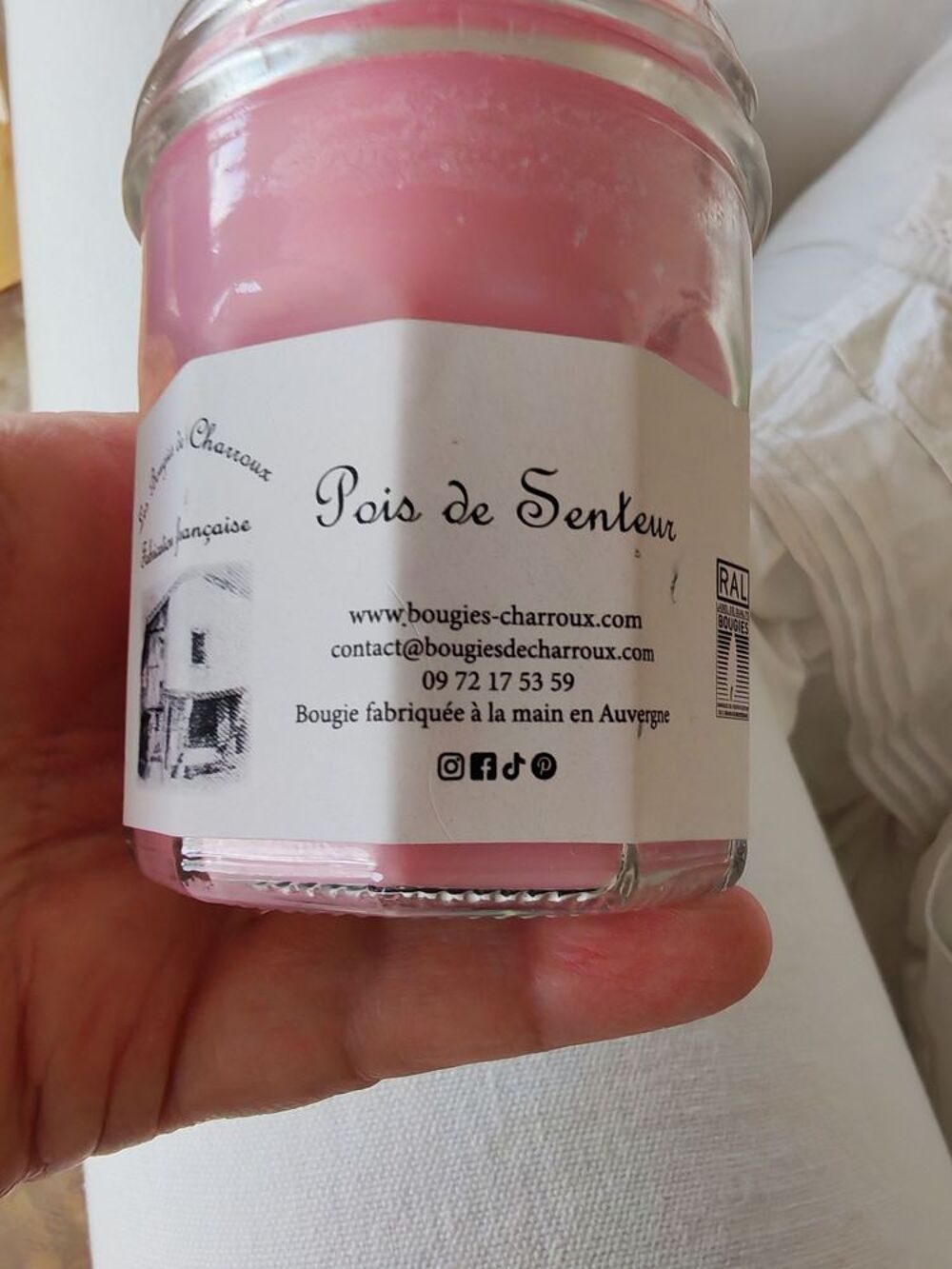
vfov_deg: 65.3
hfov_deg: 51.4
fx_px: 990
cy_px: 634
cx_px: 476
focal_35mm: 27
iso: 80
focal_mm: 1.96
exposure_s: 1/100
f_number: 2.2
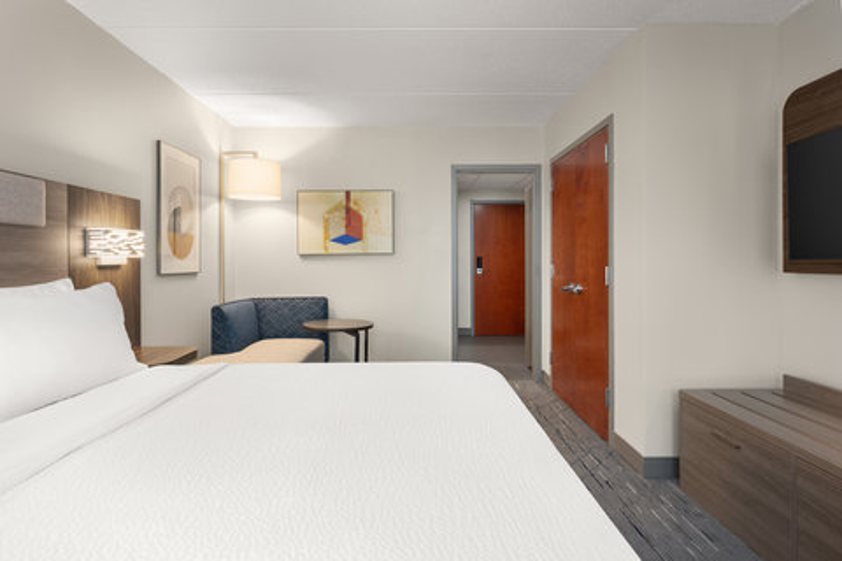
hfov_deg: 84.0
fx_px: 468
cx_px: 421
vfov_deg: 61.9
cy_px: 280
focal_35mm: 20
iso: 100
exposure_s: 1/50
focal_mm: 13.5
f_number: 9
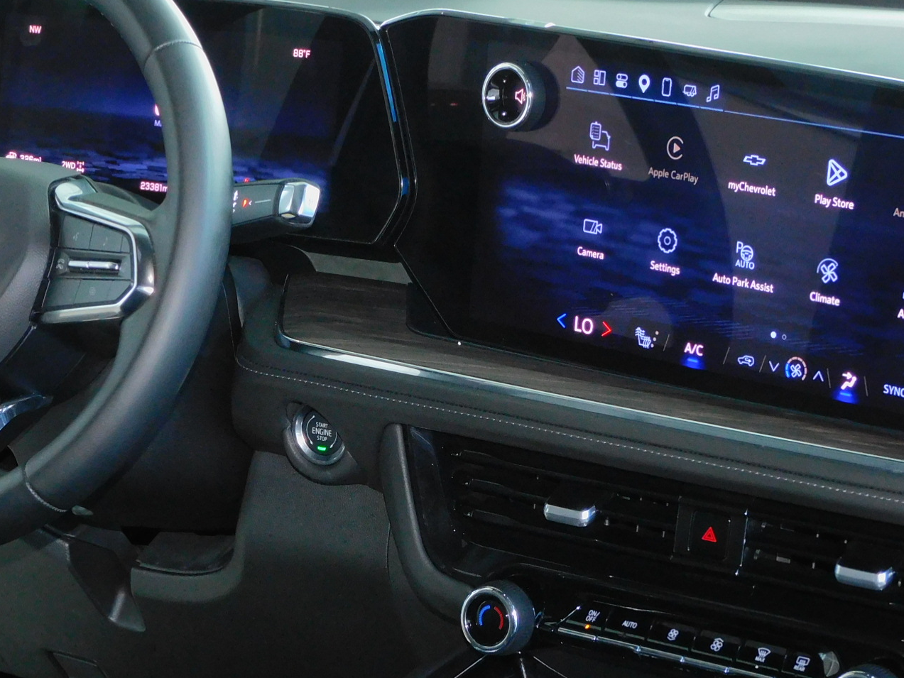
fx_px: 3030
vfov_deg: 12.8
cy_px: 441
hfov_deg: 17.0
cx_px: 394
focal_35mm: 116
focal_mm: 11.6
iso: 320
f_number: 4.2
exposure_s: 1/30
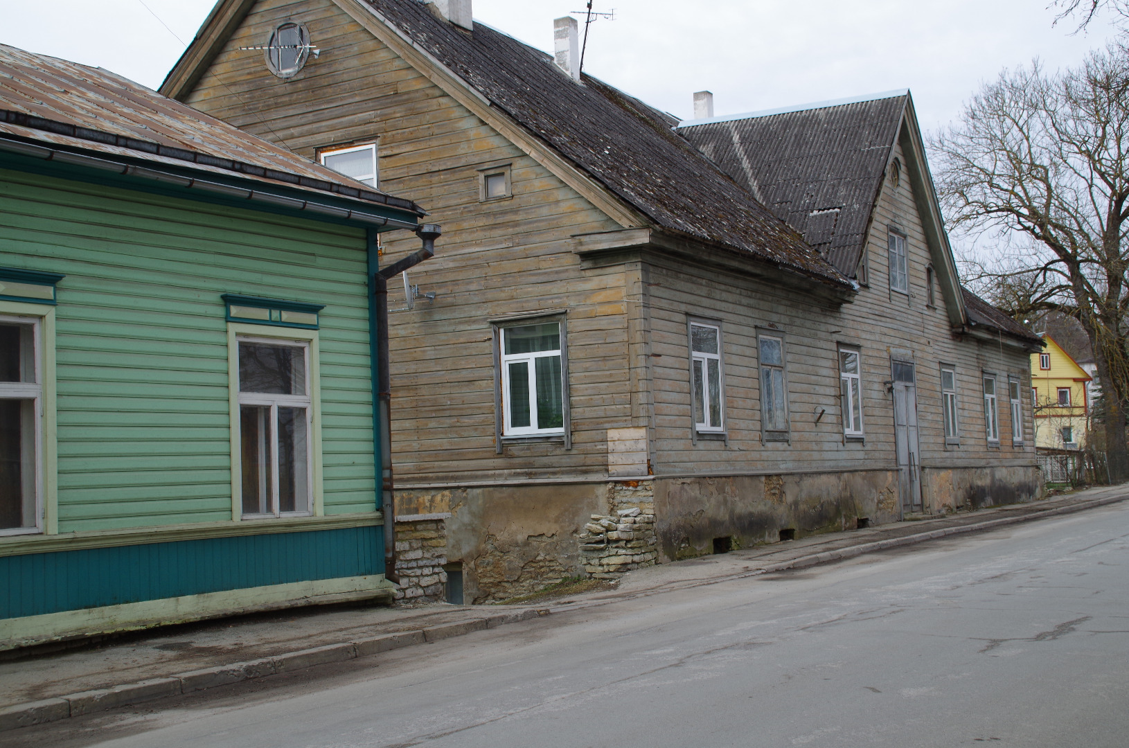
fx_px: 1534
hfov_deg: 40.4
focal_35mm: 49
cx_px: 564
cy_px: 374
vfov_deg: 27.4
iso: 200
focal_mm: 33
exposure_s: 1/160
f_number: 11
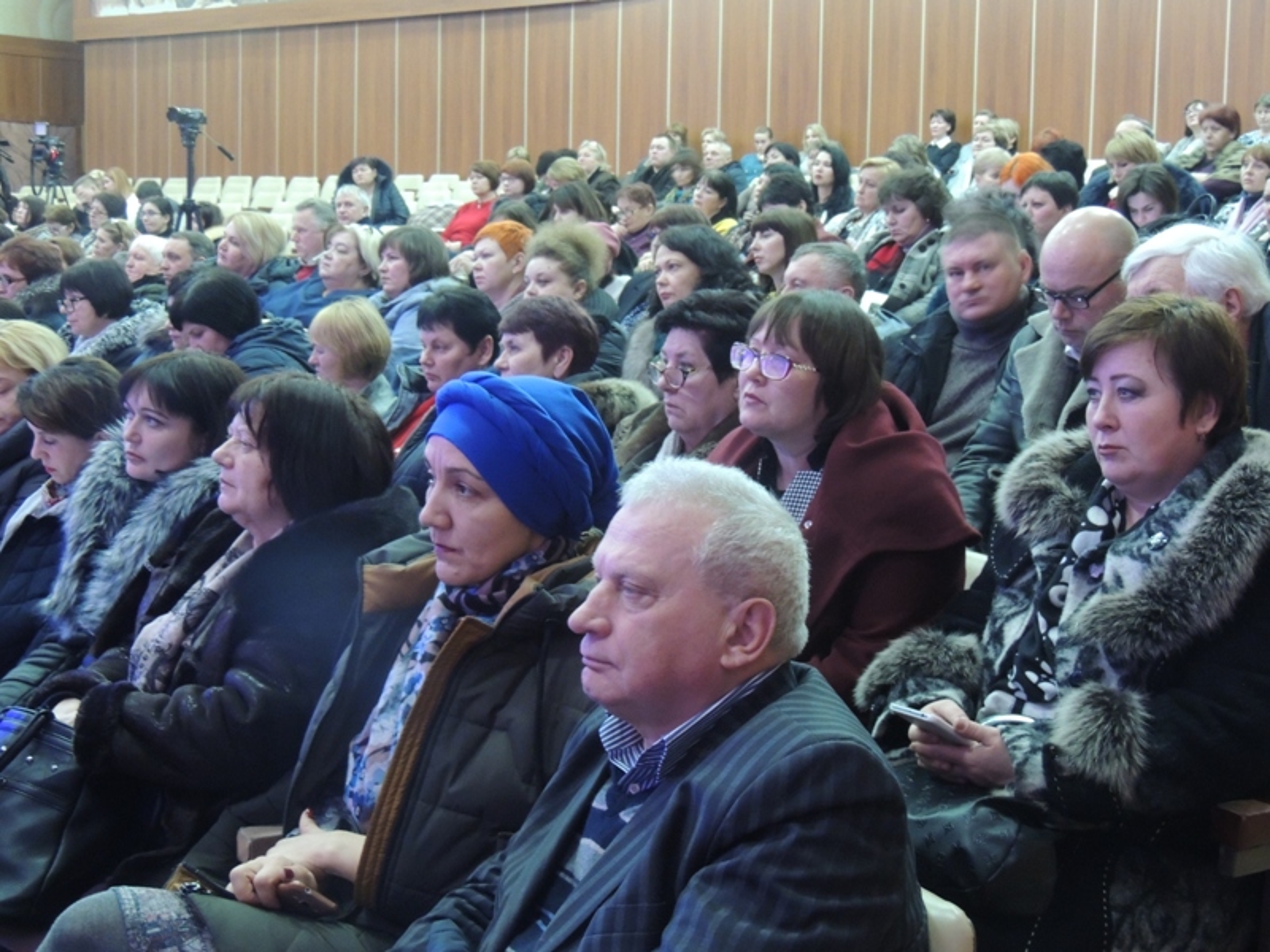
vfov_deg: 30.9
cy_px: 476
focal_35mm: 47
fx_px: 1724
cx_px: 635
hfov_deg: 40.4
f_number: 3.5
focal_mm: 8.3
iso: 800
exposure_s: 1/3
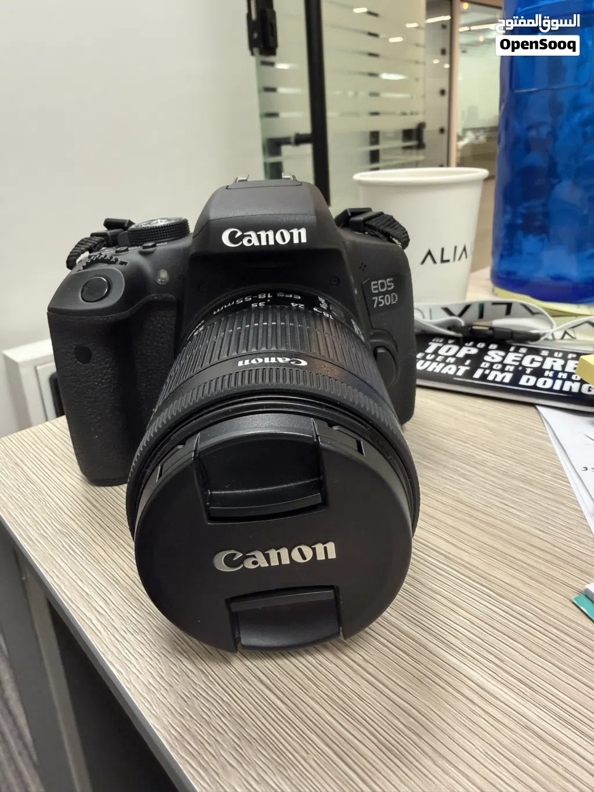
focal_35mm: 24
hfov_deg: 56.8
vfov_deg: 71.6
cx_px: 297
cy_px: 396
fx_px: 549
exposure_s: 1/60
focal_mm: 2.22
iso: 320
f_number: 2.2
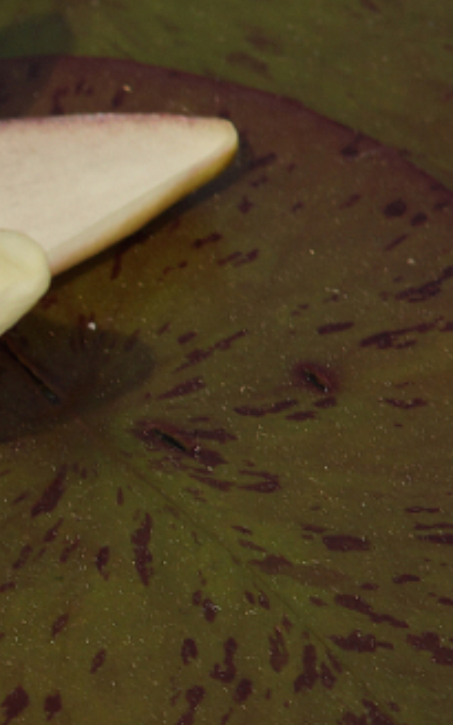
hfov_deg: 2.3
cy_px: 270
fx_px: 11042
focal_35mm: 559
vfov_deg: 3.8
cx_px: -822
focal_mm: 100
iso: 100
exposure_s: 1/320
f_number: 8
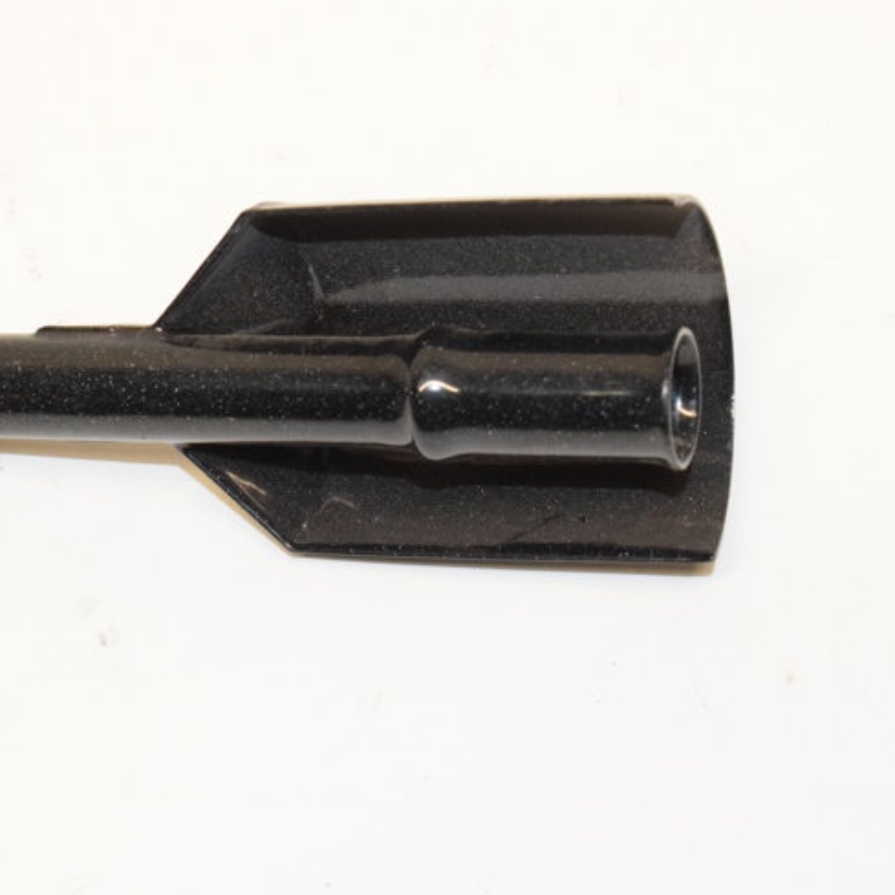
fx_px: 3355
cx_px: 223
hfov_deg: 15.1
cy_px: 416
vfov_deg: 15.2
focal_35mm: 115
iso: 3200
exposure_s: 1/200
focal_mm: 55
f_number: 11
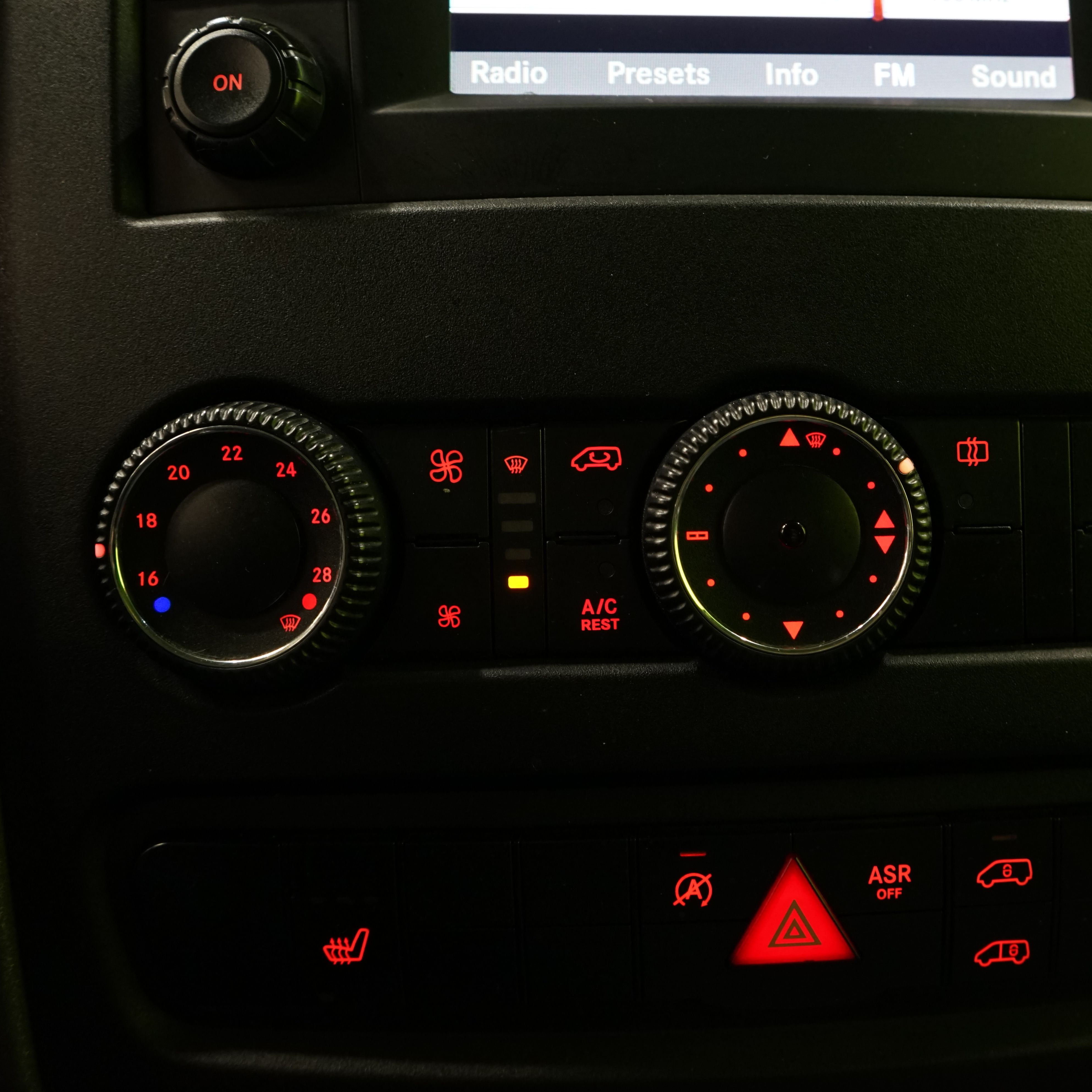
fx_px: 1428
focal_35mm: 40
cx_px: 797
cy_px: 543
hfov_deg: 40.8
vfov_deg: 41.9
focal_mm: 31
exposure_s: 1/20
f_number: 5
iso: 1600
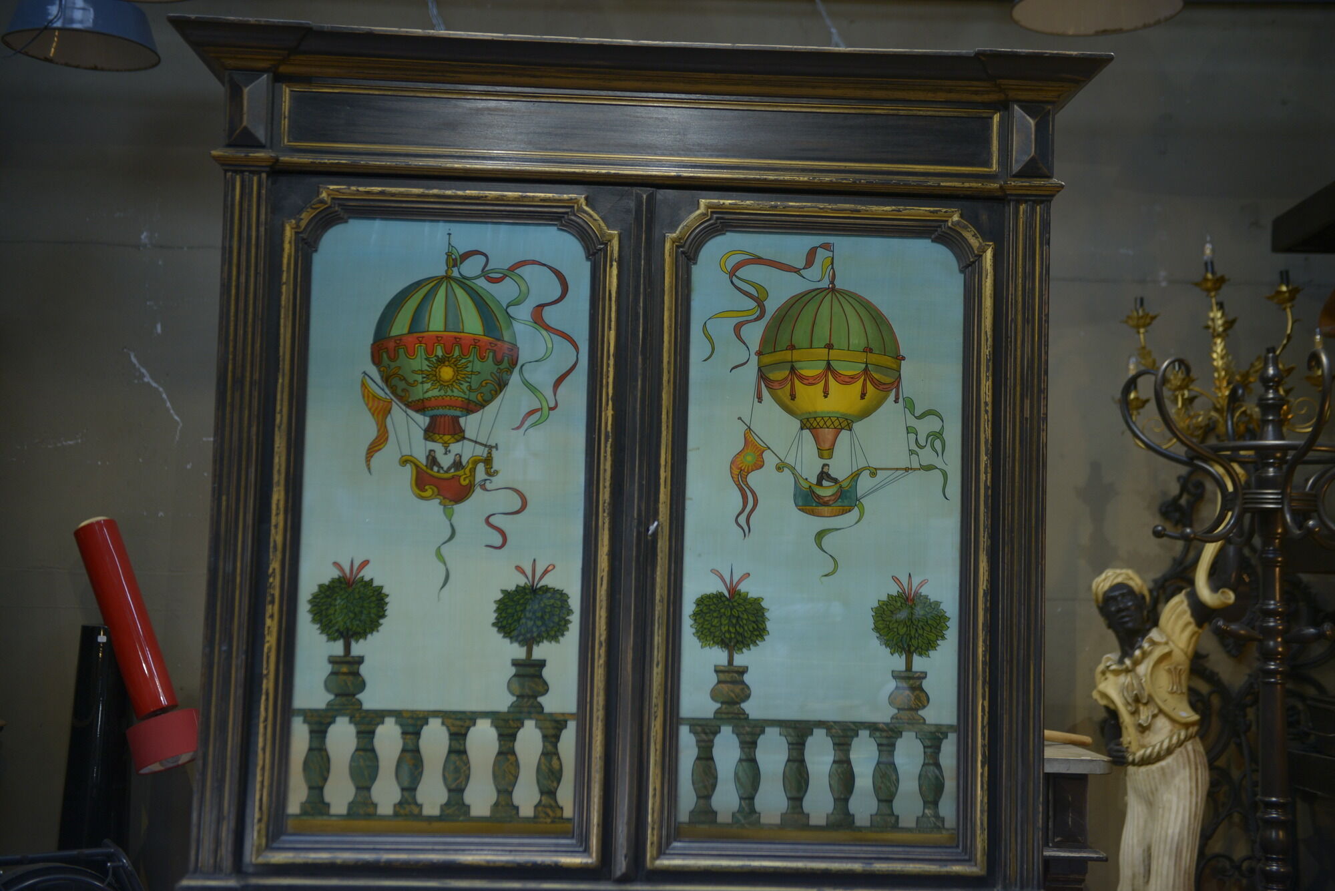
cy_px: 446
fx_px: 1781
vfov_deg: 28.1
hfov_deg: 41.1
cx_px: 668
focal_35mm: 48
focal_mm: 48
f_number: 2.8
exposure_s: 1/50
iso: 640
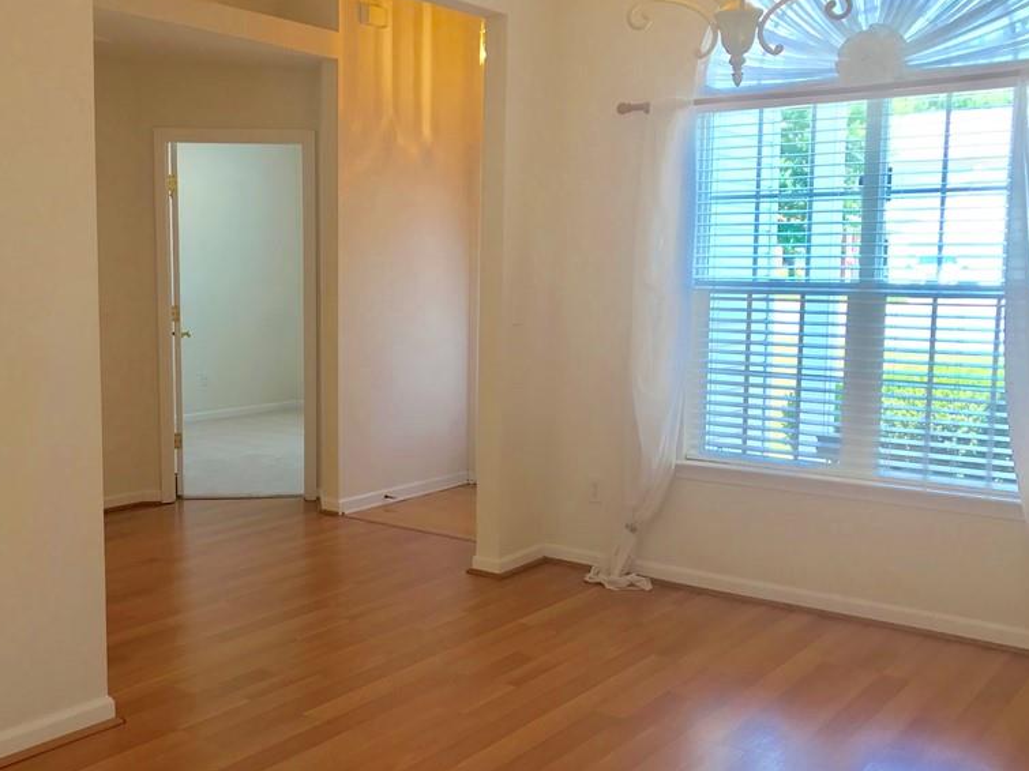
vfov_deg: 37.7
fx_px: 1129
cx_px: 393
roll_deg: +0.4
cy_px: 403
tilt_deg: -7.1
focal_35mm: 38
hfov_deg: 48.6
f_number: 1.8
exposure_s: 1/40
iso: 20
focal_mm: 3.99
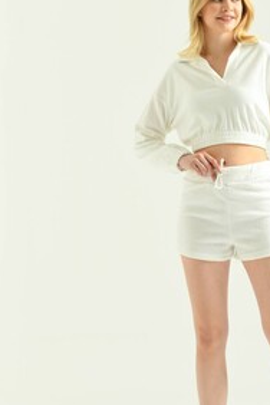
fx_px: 1507
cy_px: 273
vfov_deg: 15.3
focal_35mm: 134
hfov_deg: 10.2
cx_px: 217
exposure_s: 1/160
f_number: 5.6
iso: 125
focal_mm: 70
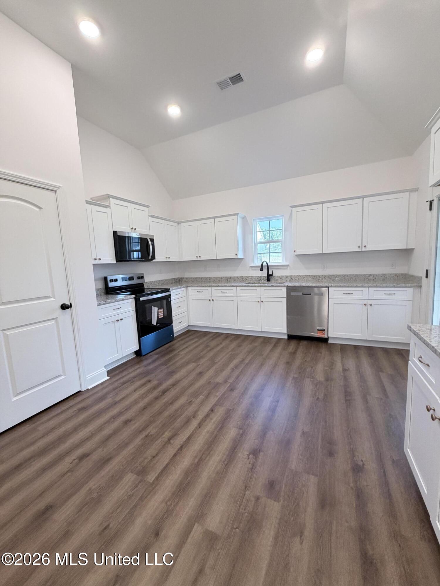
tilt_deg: -5.5
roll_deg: +2.0
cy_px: 293
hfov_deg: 85.7
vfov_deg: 102.1
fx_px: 237
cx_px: 220
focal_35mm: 14
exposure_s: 1/120
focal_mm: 2.22
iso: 250
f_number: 2.2
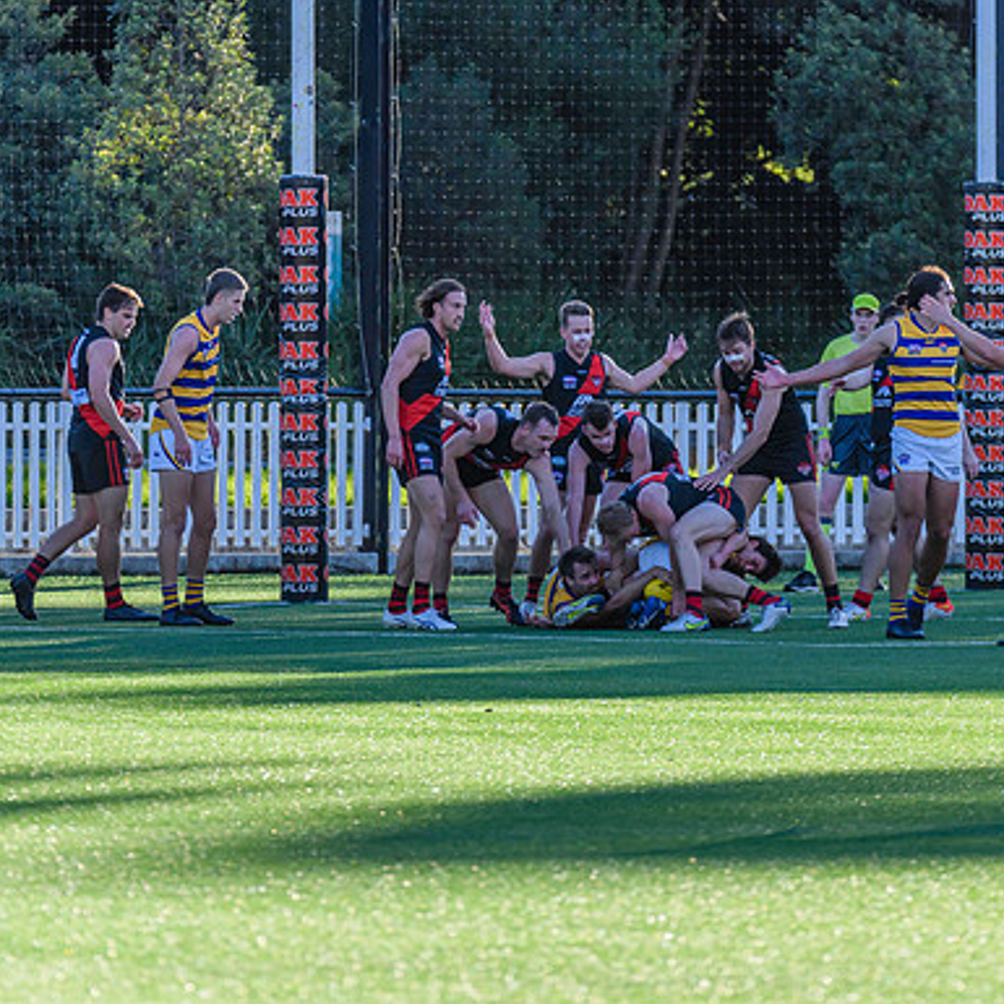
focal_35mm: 481
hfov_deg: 3.6
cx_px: 594
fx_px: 15784
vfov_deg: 3.6
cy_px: 492
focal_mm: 320
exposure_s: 1/1600
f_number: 5.6
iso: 800
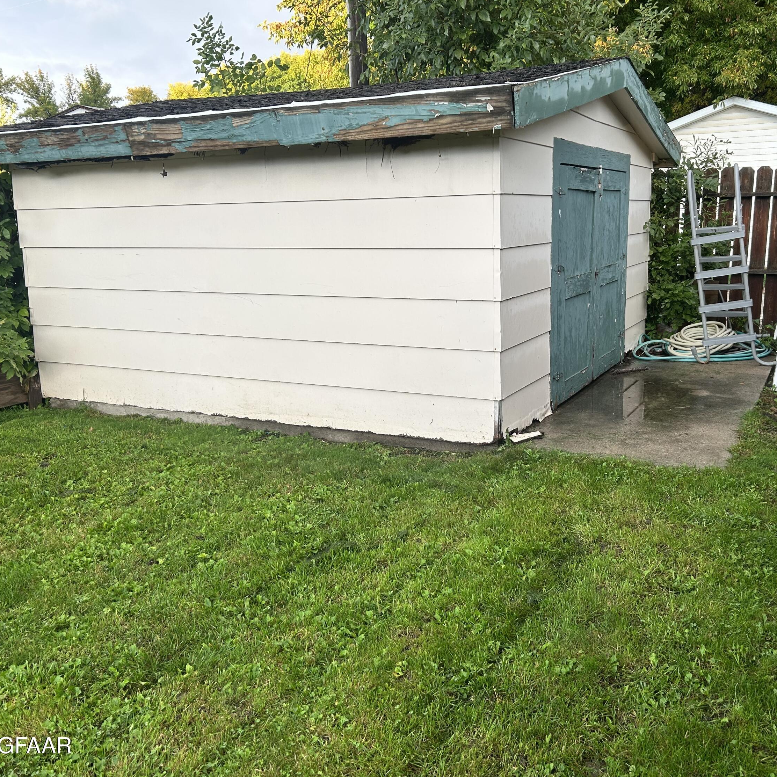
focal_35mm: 31
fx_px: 787
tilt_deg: -12.0
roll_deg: +1.8
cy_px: 388
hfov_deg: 52.3
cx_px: 448
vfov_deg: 52.5
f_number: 1.5
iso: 50
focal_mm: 5.7
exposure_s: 1/398
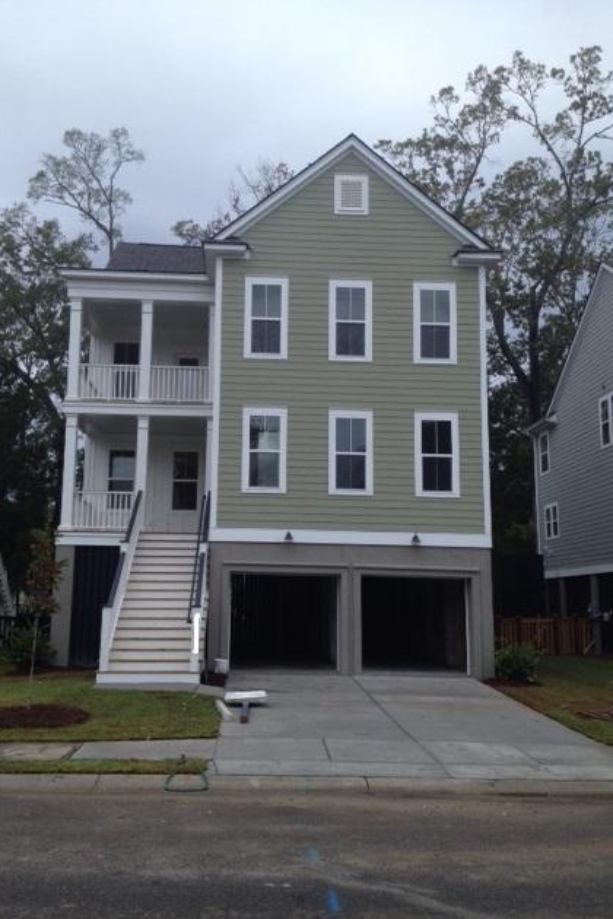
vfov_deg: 51.9
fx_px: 945
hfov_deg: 35.9
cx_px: 293
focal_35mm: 37
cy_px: 465
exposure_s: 1/673
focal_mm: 4.28
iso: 50
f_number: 2.4
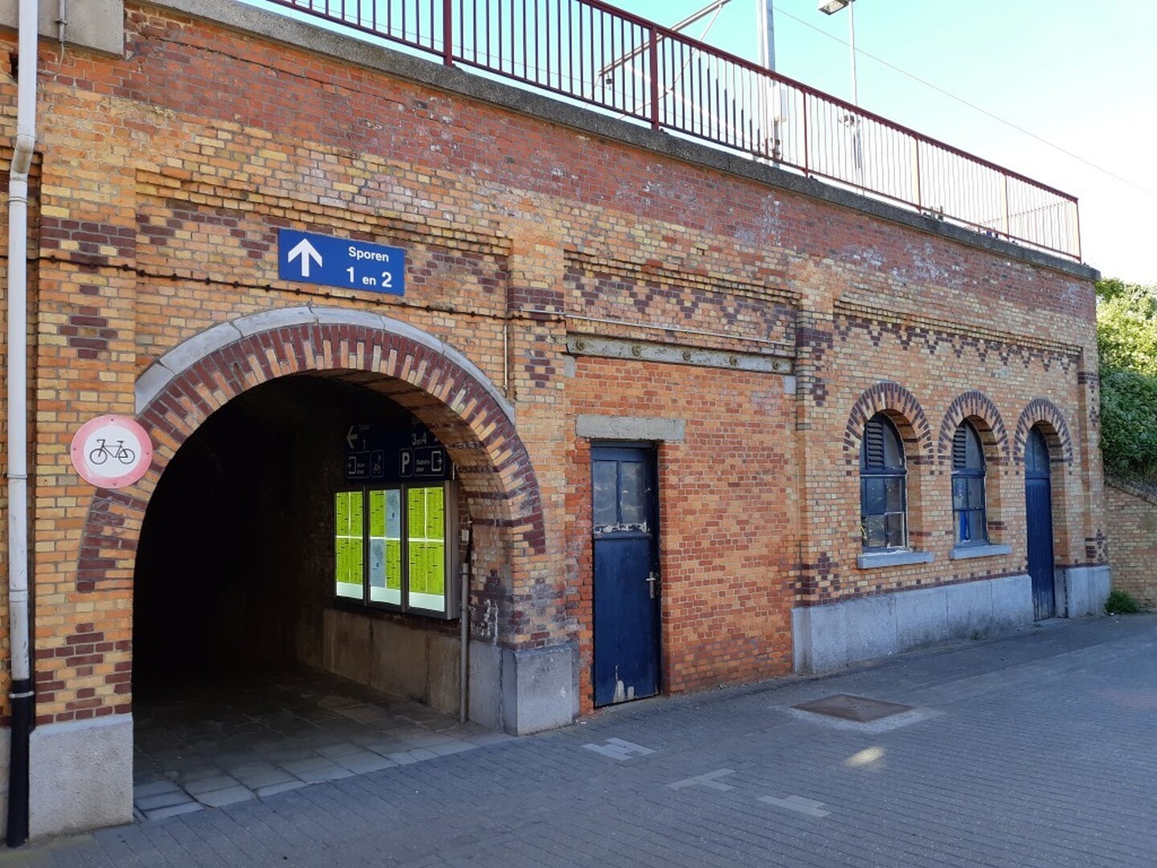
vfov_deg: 53.1
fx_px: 869
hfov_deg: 67.3
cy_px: 434
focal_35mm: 26
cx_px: 578
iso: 40
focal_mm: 3.93
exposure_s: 1/281
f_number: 1.7
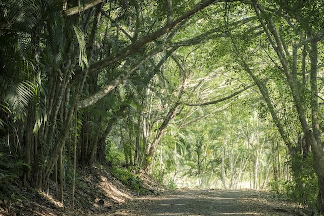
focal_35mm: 101
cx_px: 232
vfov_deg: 13.5
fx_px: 909
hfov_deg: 20.1
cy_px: 147
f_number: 10
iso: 400
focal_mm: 70
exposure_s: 1/13
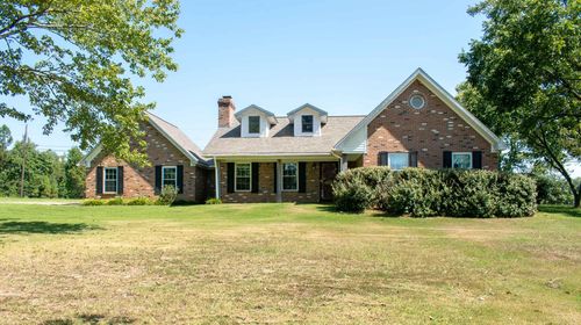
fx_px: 436
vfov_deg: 40.8
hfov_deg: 67.4
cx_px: 290
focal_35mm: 28
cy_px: 194
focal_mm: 18
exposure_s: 1/200
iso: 200
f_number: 11
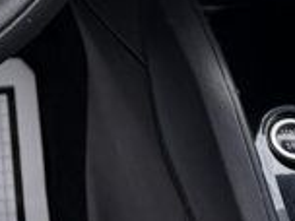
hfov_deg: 11.6
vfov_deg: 8.1
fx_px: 1381
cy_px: -403
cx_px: -169
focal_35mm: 162
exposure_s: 1/163
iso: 64
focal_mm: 6.76
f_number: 1.78
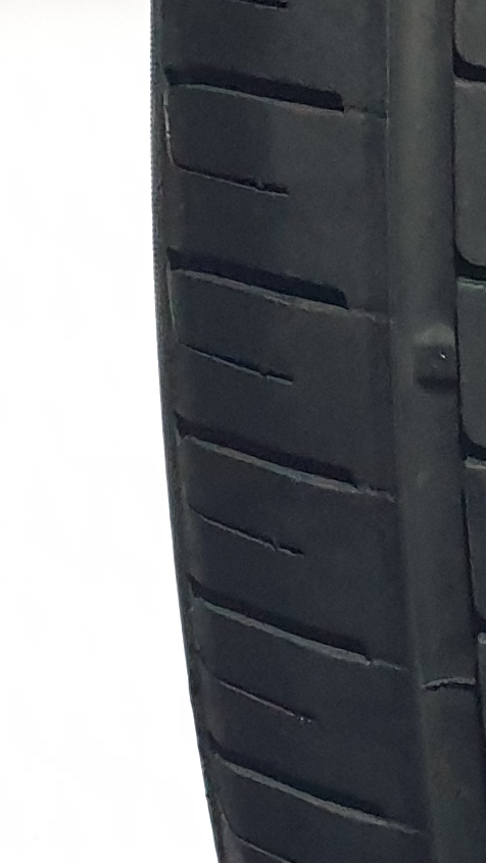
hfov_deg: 7.4
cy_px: 69
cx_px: 1657
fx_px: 3092
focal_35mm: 135
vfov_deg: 15.7
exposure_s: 1/33
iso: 320
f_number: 2.4
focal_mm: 4.3
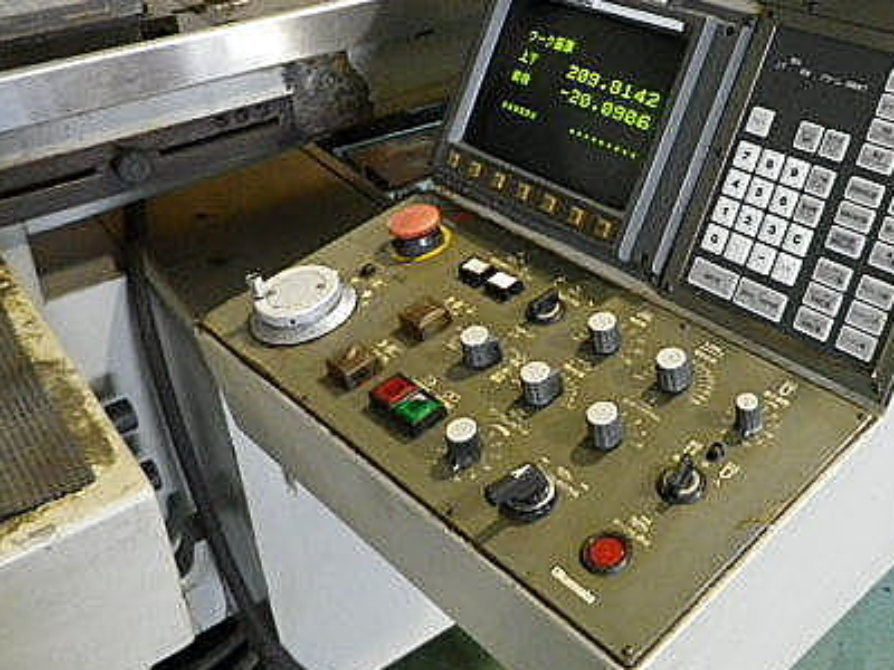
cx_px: 639
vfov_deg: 35.5
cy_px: 214
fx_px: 1033
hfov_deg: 45.6
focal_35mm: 40
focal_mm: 4.5
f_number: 3.5
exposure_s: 1/15
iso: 400
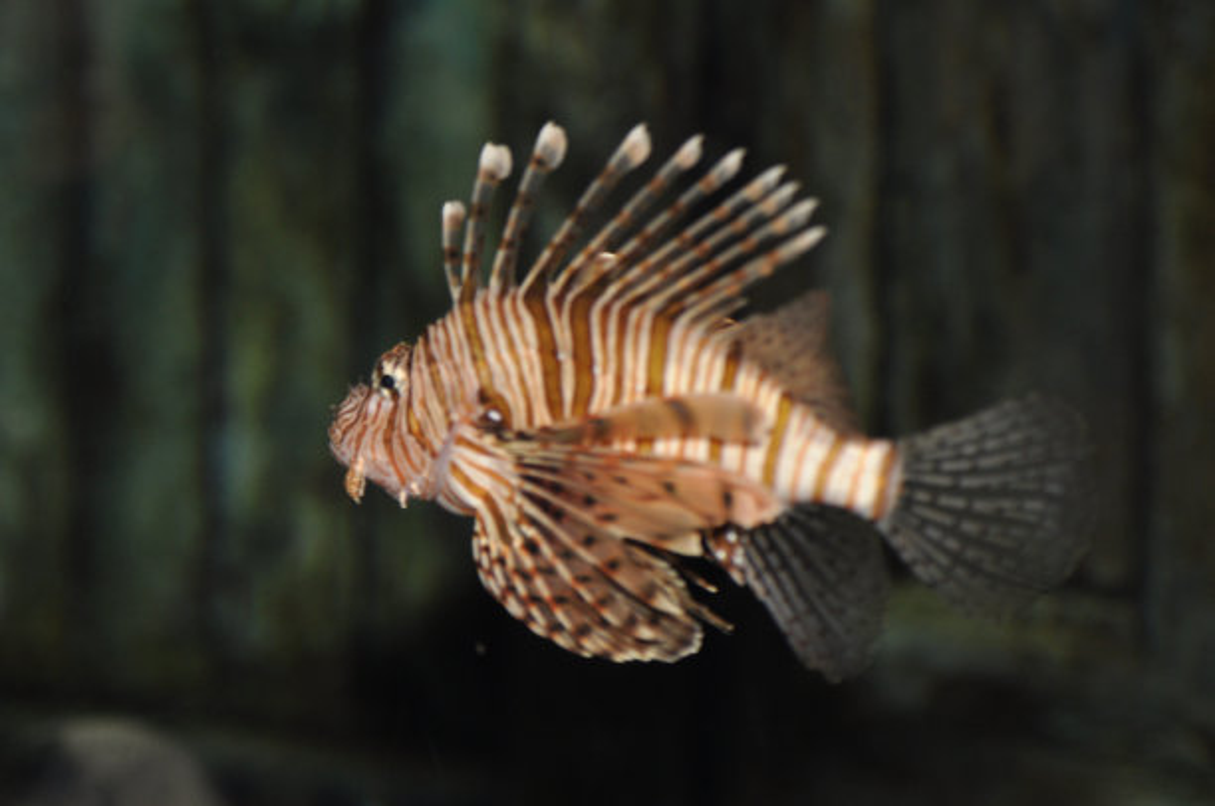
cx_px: 608
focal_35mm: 105
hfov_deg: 19.5
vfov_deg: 13.0
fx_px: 3538
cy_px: 403
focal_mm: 70
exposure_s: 1/2000
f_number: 2.8
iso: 500
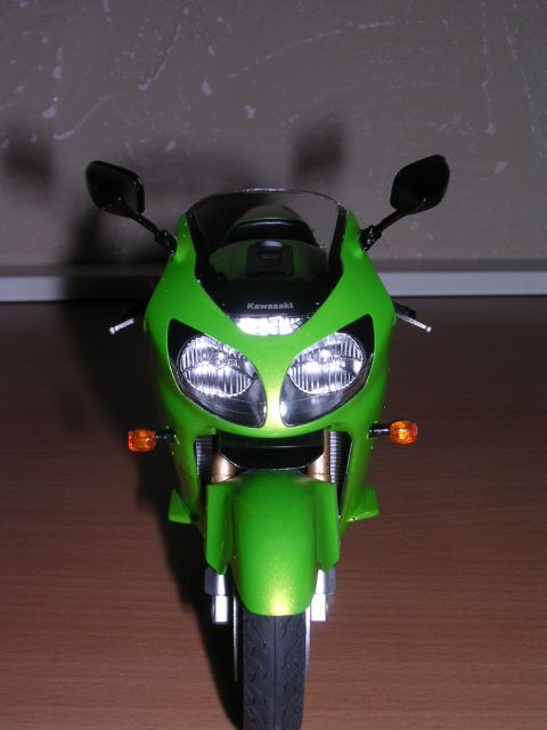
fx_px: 1032
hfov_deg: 29.7
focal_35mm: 49
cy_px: 365
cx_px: 274
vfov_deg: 38.9
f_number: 6.2
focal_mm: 7.5
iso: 100
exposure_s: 1/60.1
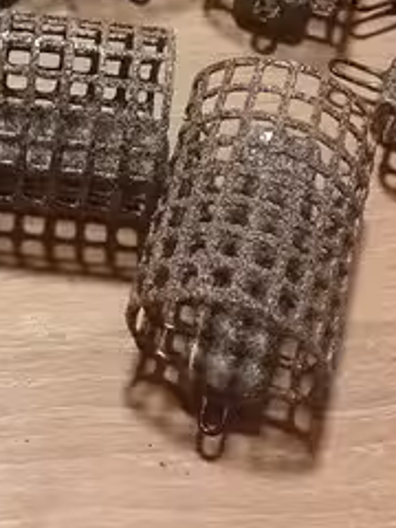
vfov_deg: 21.2
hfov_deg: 16.2
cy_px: 35
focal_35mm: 90
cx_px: 57
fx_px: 1373
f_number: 1.9
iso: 320
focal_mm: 3.6
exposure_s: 1/25
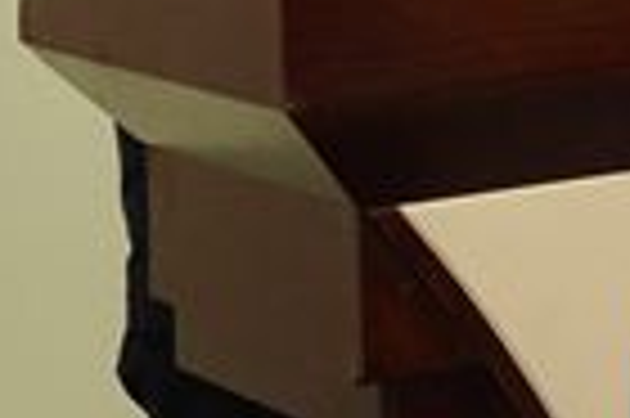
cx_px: 1696
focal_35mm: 188
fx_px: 3280
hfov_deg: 9.3
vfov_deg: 6.9
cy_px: -566
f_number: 6.3
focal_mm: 30.1
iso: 4000
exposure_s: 1/125
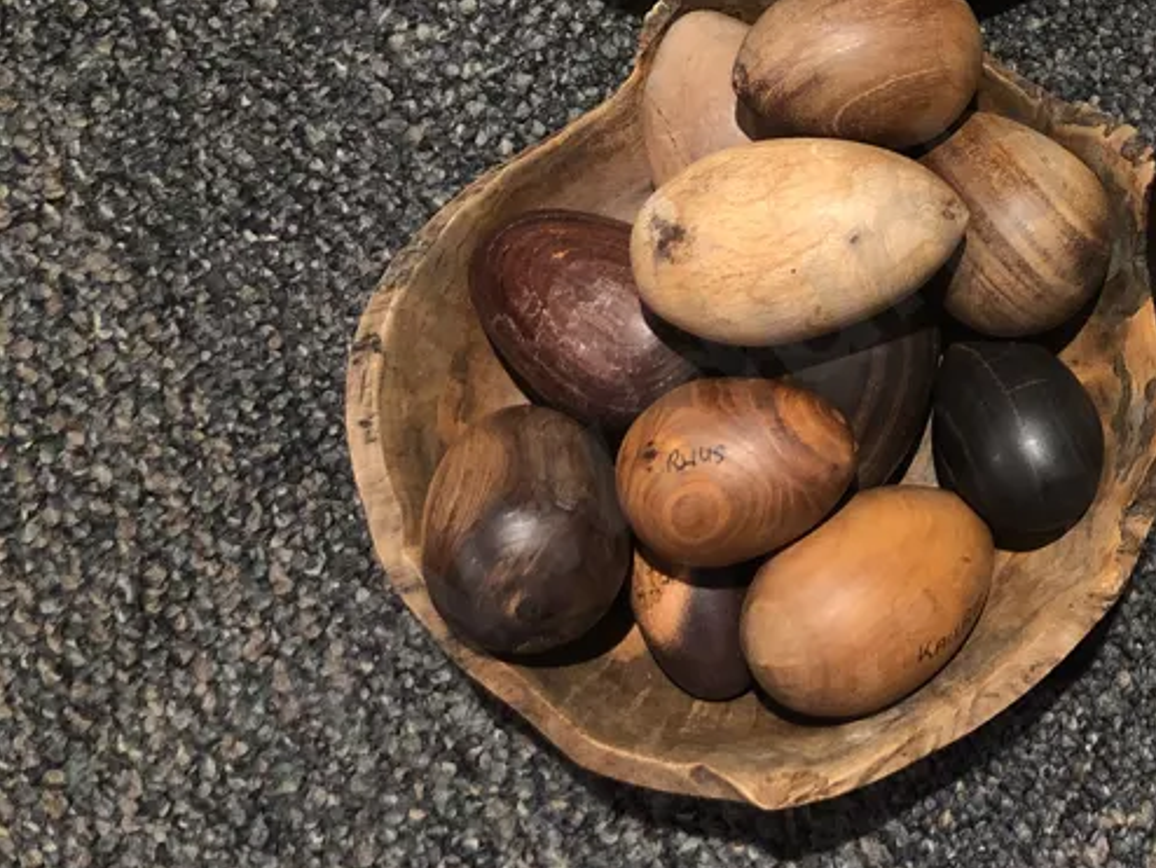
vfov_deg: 24.3
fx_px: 1938
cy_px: 33
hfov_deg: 30.5
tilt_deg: -73.0
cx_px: 1196
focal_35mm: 58
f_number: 1.8
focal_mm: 3.99
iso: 80
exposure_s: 1/17
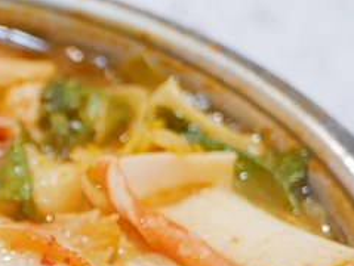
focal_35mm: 117
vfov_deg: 12.3
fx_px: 1198
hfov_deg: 15.7
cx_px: -150
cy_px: 341
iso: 500
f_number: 2.5
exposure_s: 1/60
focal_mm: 14
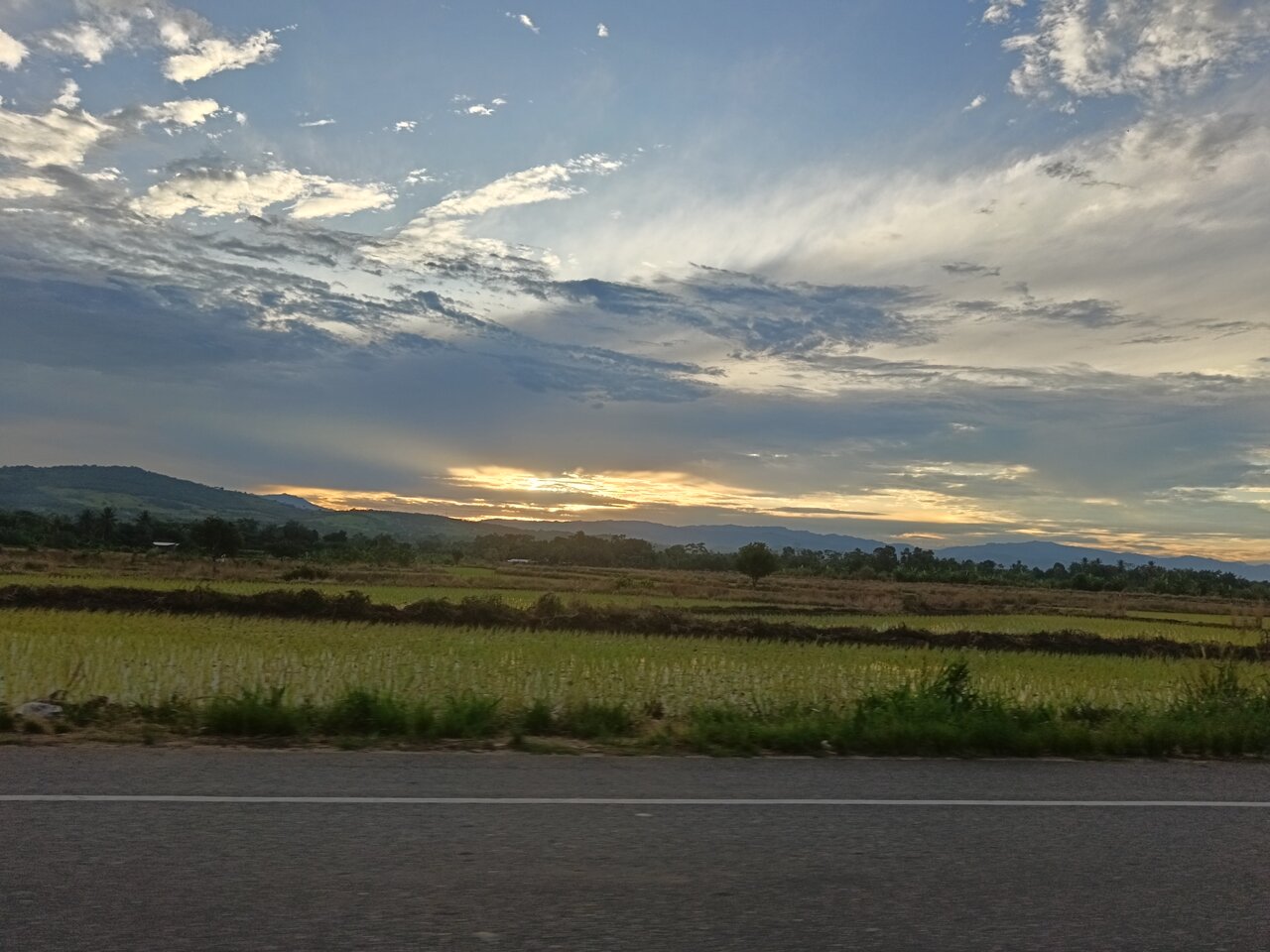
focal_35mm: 27
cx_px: 635
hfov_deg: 65.3
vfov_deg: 51.4
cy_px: 476
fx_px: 991
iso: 100
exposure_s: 1/271
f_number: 1.9
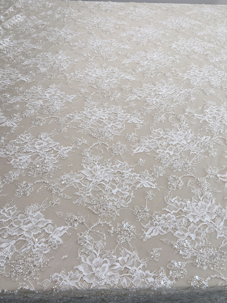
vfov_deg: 67.3
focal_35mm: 26
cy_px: 152
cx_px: 114
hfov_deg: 53.1
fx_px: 227
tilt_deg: -51.3
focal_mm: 4.25
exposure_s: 1/303
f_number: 1.8
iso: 32
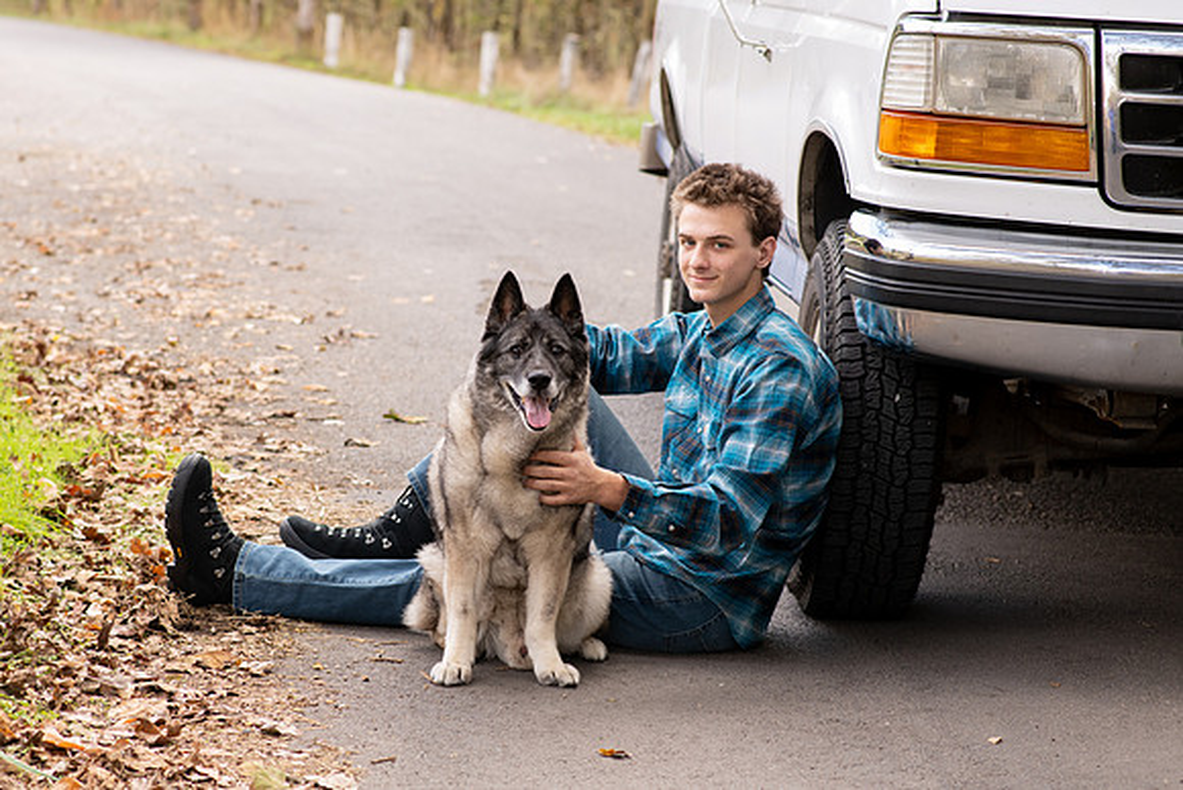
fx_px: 3355
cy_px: 395
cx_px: 473
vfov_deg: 13.4
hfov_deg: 20.0
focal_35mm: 102
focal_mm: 85
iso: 400
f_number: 5
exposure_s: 1/320
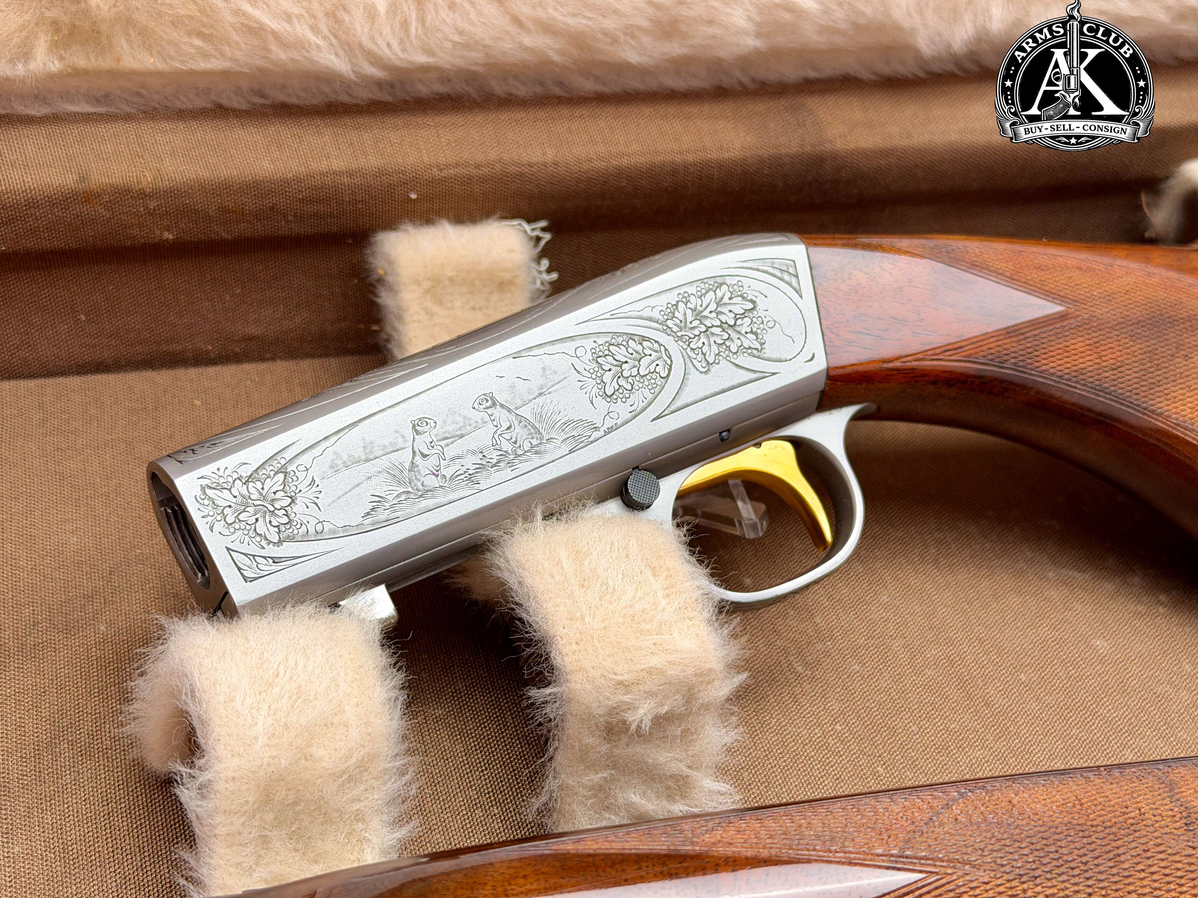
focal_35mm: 52
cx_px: 570
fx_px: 1800
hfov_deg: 36.8
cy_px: 435
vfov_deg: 28.0
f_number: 1.8
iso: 64
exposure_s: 1/350
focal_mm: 6.76
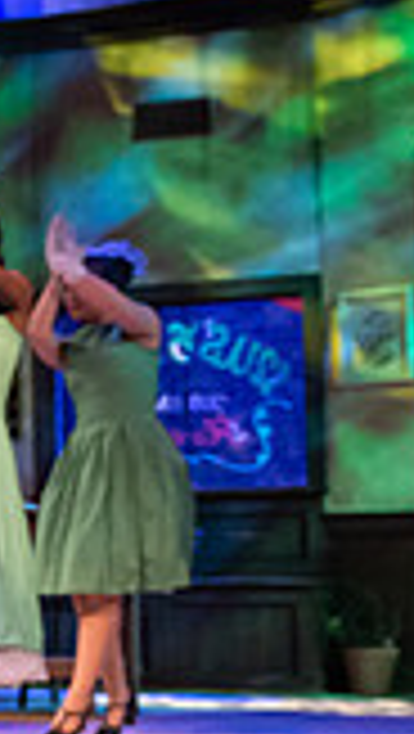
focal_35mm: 107
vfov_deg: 20.0
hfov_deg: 10.2
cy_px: 405
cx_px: -498
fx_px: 2083
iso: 1400
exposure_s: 1/200
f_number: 2.8
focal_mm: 24
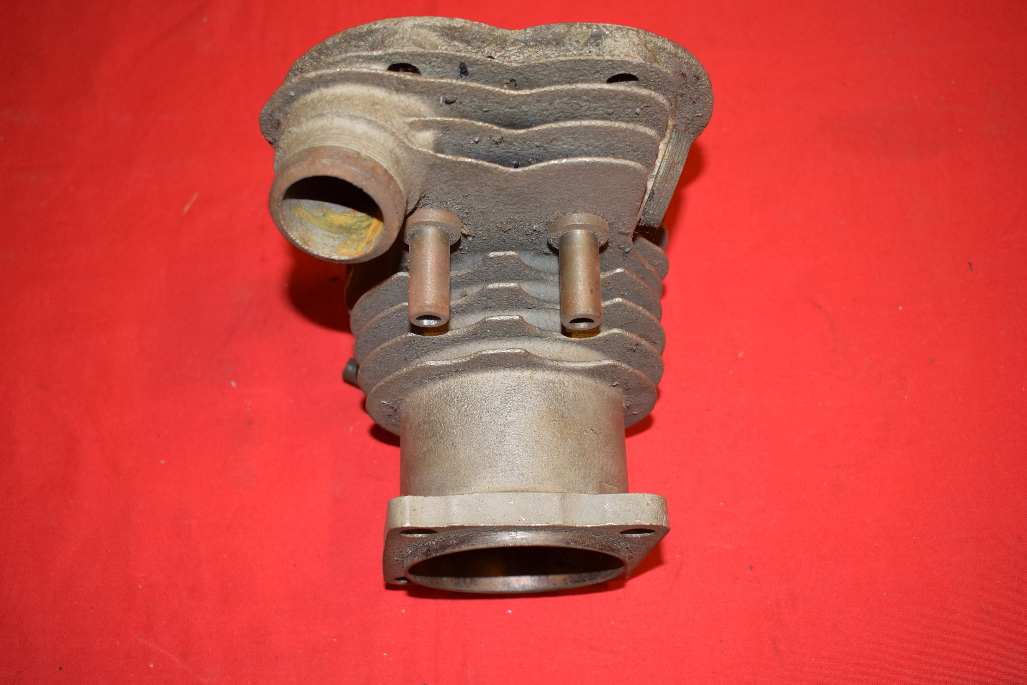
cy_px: 342
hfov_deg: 46.4
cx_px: 514
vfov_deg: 31.9
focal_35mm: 42
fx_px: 1198
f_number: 5
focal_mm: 28
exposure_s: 1/100
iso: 640
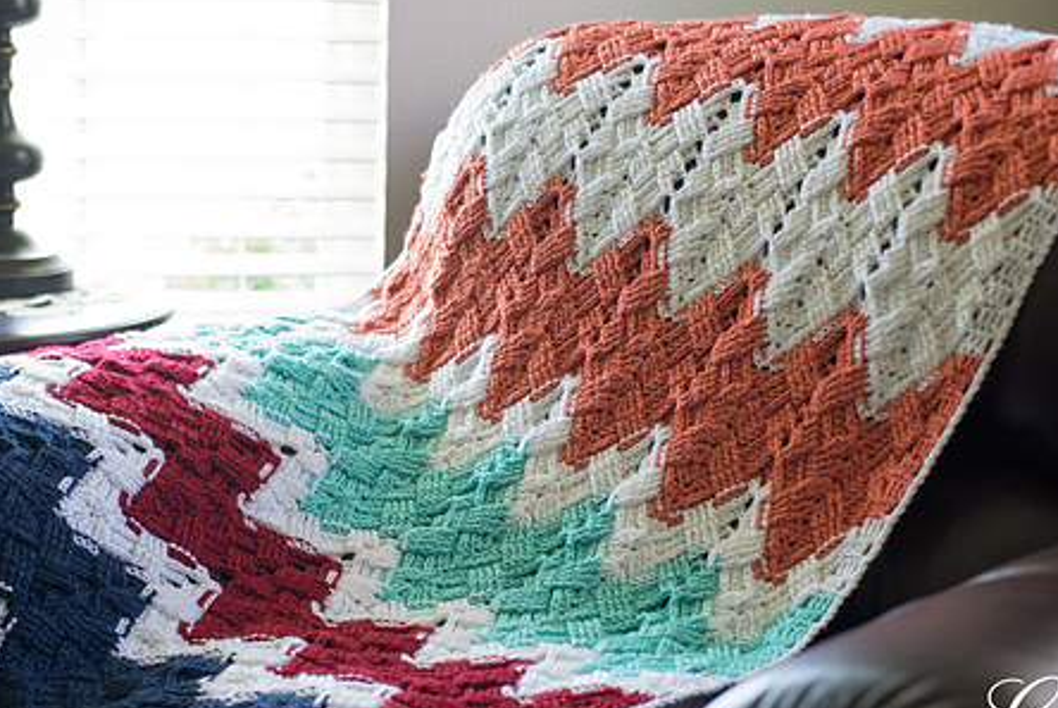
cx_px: 448
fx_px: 2118
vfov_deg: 19.0
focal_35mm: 72
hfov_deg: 28.0
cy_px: 416
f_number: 2.8
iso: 800
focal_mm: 50
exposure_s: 1/100
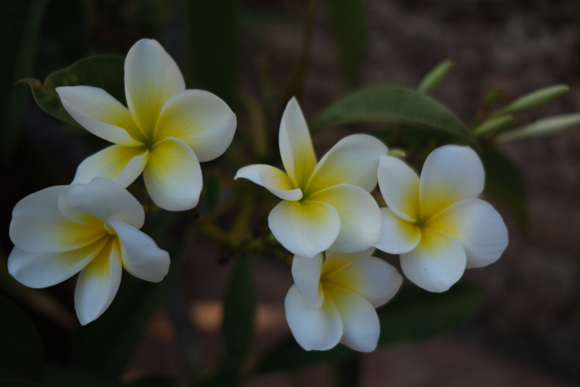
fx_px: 564
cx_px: 290
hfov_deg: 54.4
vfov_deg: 37.9
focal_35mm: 35
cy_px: 194
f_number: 2.2
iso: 125
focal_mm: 23
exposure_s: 1/1250
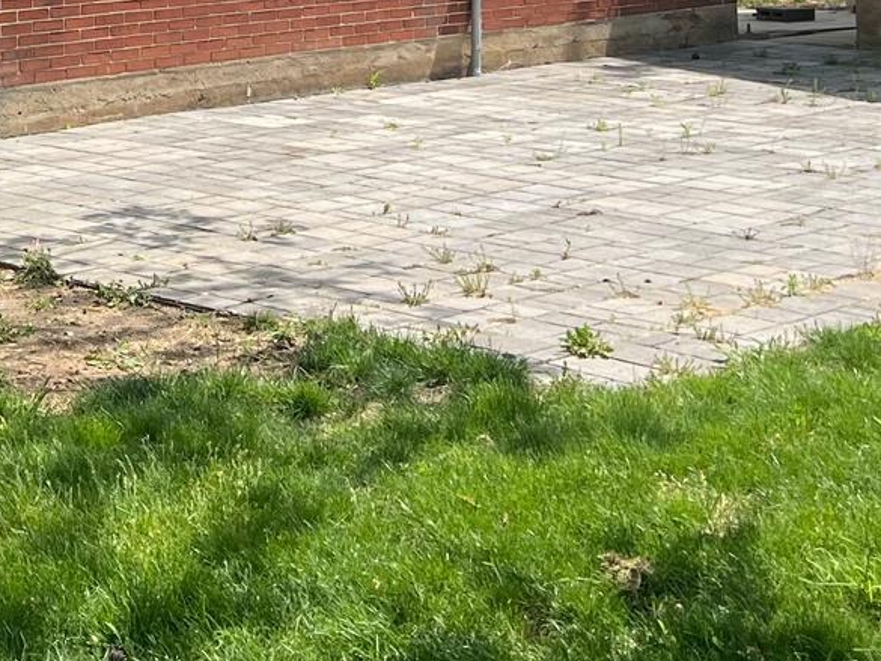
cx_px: 113
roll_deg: +0.8
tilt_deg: +6.1
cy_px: -294
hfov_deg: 21.1
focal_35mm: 91
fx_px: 2316
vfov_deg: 15.2
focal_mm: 5.7
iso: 50
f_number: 1.5
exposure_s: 1/1972
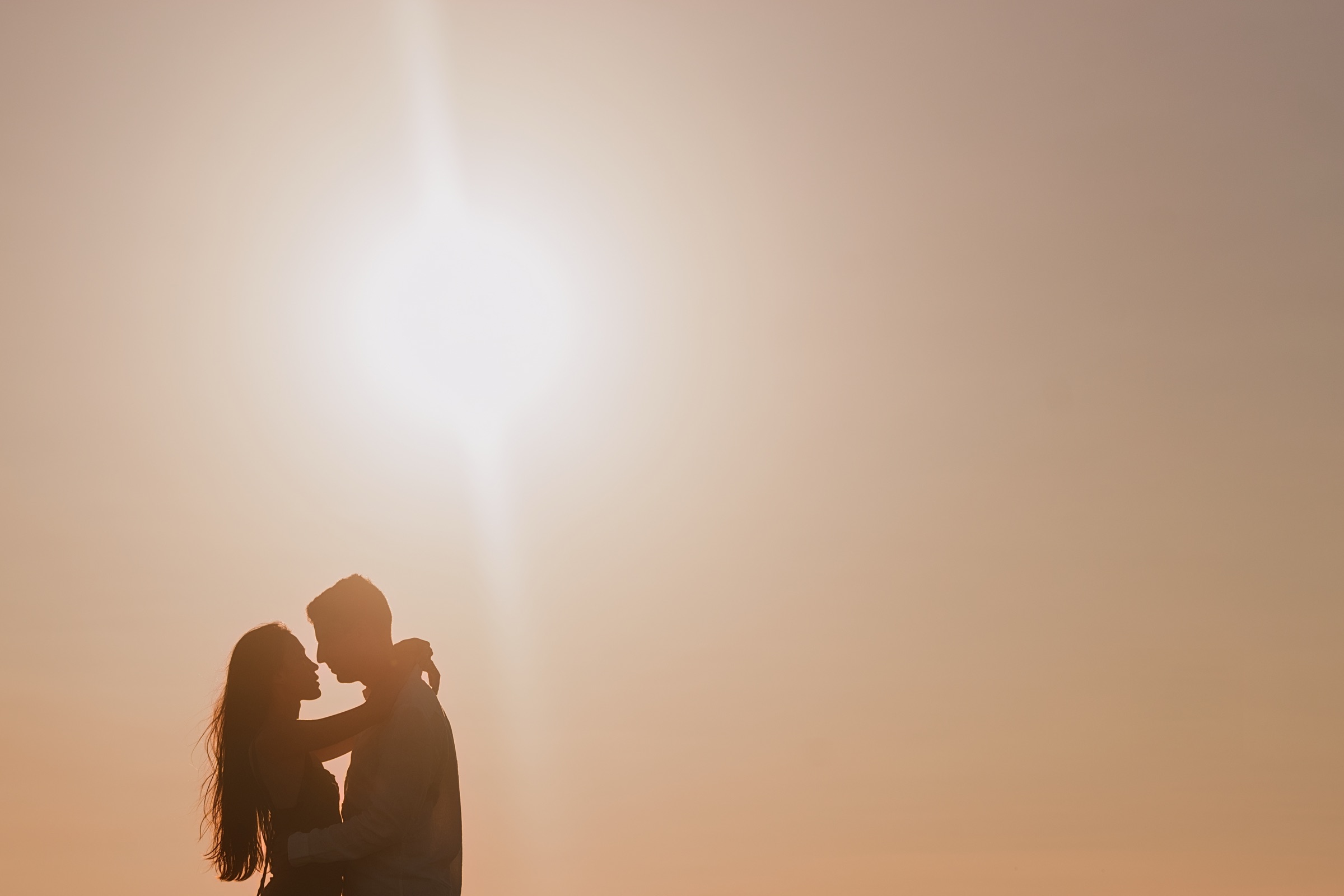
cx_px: 672
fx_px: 2613
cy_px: 448
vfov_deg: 19.5
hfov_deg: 28.8
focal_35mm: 70
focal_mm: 70
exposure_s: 1/1600
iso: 100
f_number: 6.3
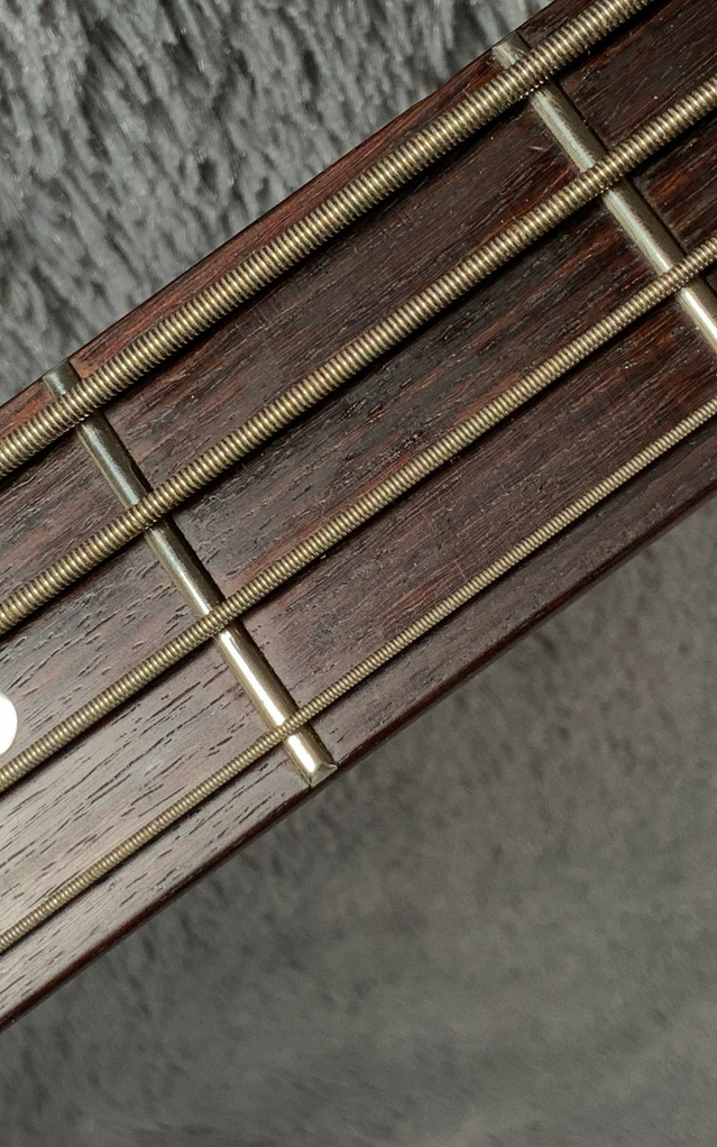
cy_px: 479
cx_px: 364
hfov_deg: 16.9
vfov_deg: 26.8
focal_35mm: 77
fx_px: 2407
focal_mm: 3
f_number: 1.8
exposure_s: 1/104
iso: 25
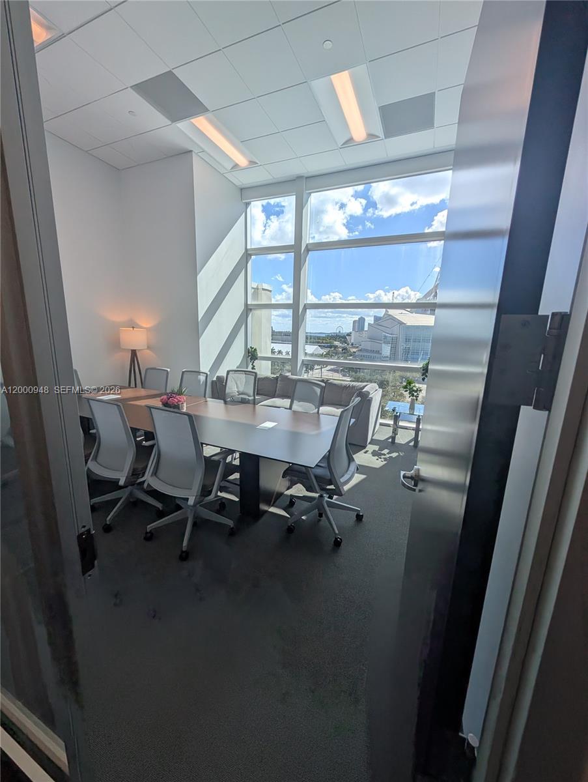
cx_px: 294
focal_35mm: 12
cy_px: 391
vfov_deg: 110.5
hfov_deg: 94.6
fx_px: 271
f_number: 1.7
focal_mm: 2.02
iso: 75
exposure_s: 1/1953
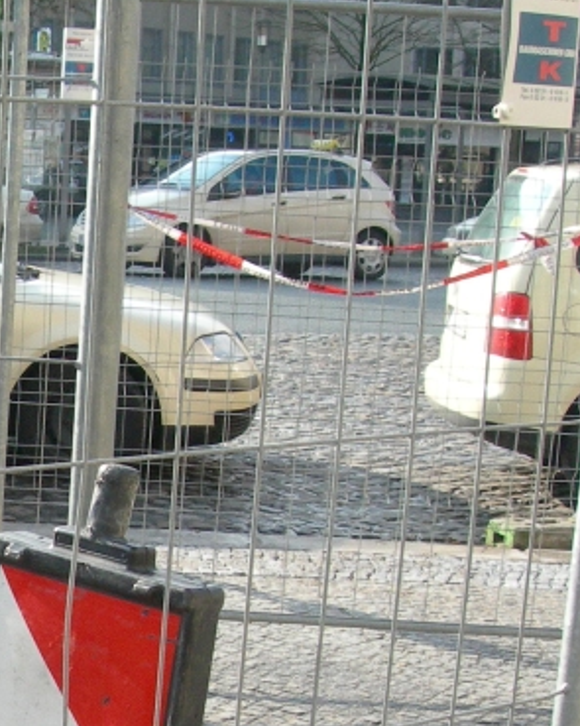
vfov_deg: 18.3
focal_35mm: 103
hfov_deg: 14.1
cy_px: 655
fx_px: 2211
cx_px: -254
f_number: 4.8
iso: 200
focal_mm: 7.8
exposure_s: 1/436
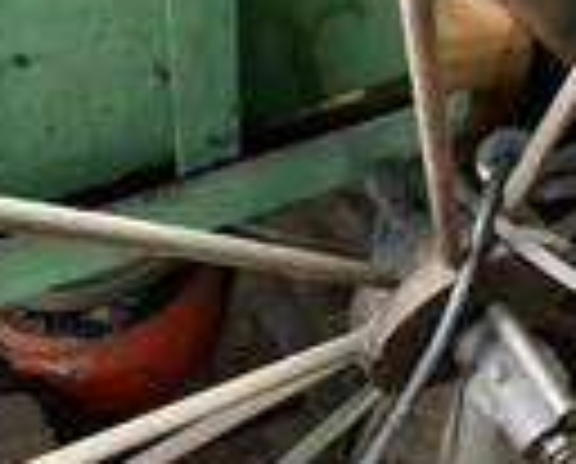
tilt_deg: -55.6
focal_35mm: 73
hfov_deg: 25.9
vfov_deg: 21.0
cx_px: 364
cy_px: 189
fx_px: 1247
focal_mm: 6.76
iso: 1000
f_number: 1.78
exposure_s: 1/30
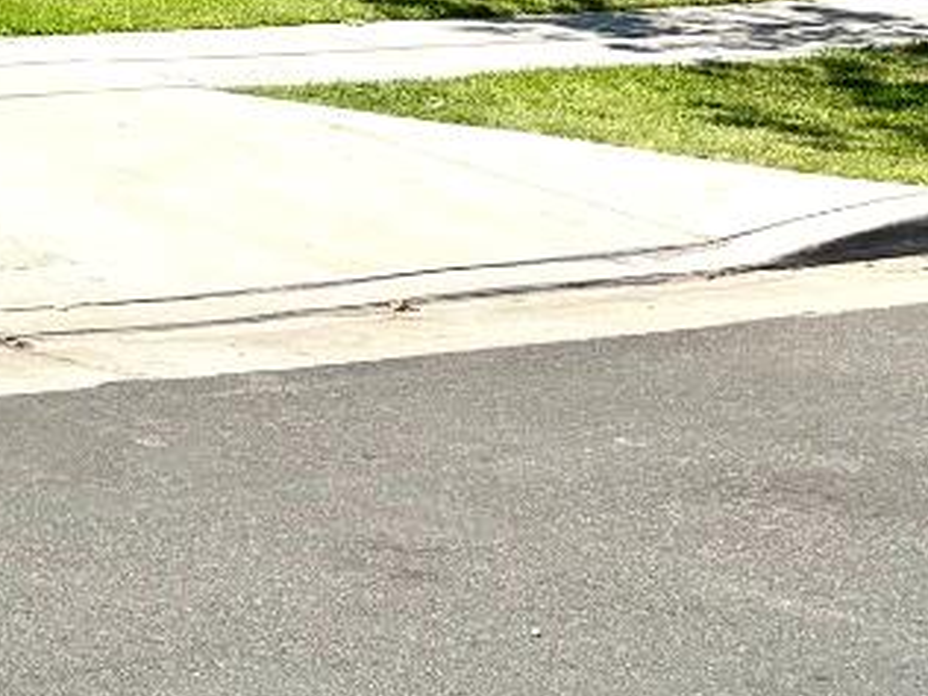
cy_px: -416
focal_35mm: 114
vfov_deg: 12.2
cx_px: -805
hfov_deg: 14.8
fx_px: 3056
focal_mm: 6.76
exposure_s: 1/5319
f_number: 1.78
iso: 80
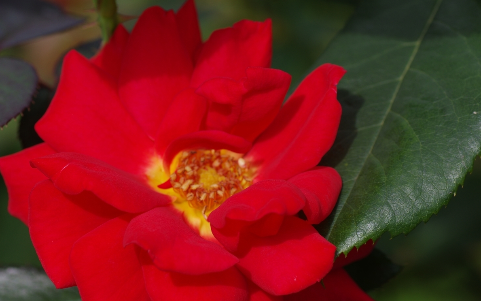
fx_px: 2425
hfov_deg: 11.3
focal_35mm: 185
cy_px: 200
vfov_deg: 7.1
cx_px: 201
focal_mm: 90
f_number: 5.6
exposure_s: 1/320
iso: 100
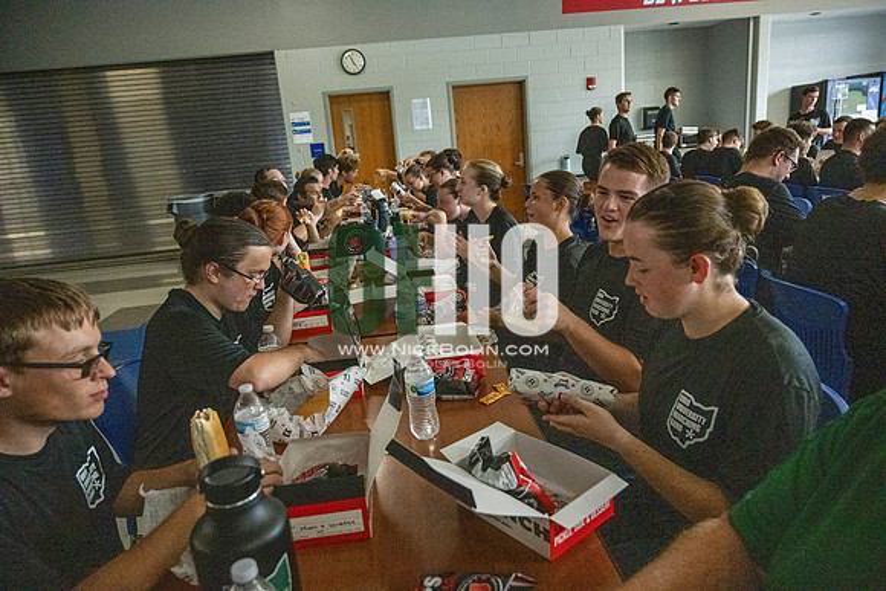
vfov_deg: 53.2
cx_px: 443
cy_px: 296
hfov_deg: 73.7
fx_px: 591
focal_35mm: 24
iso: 16000
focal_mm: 24
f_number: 4
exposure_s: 1/800
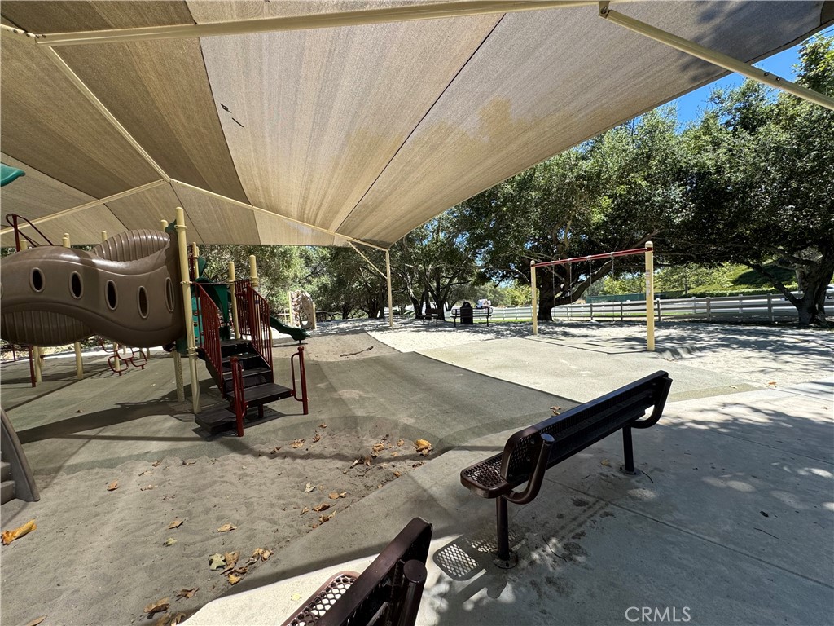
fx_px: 337
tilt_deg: -3.4
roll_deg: +2.7
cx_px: 417
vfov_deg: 85.7
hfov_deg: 102.1
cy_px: 313
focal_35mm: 14
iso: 40
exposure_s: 1/518
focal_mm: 2.22
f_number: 2.2
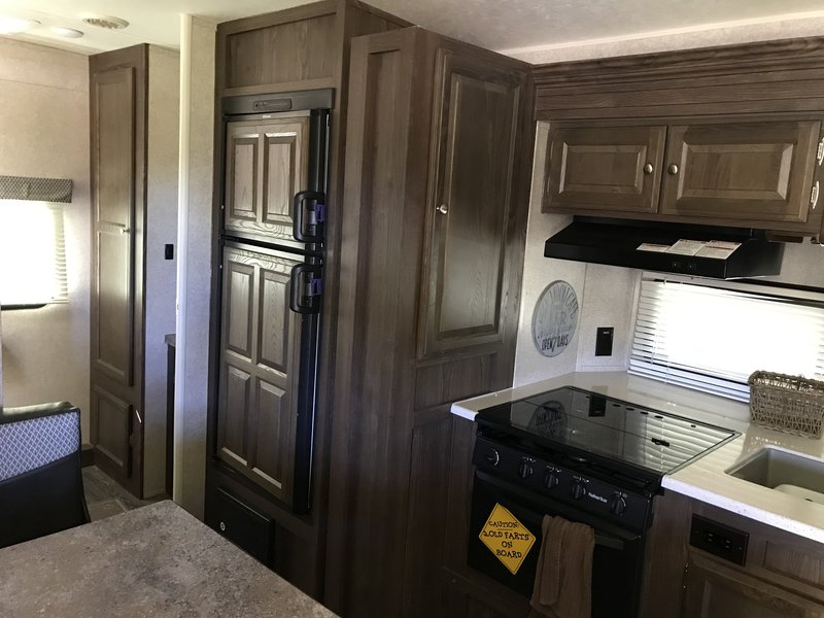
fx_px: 667
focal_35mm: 28
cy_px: 309
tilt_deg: -12.2
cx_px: 412
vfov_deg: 49.7
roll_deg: -3.6
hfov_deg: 63.4
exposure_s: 1/8
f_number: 1.8
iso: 100
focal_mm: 3.99
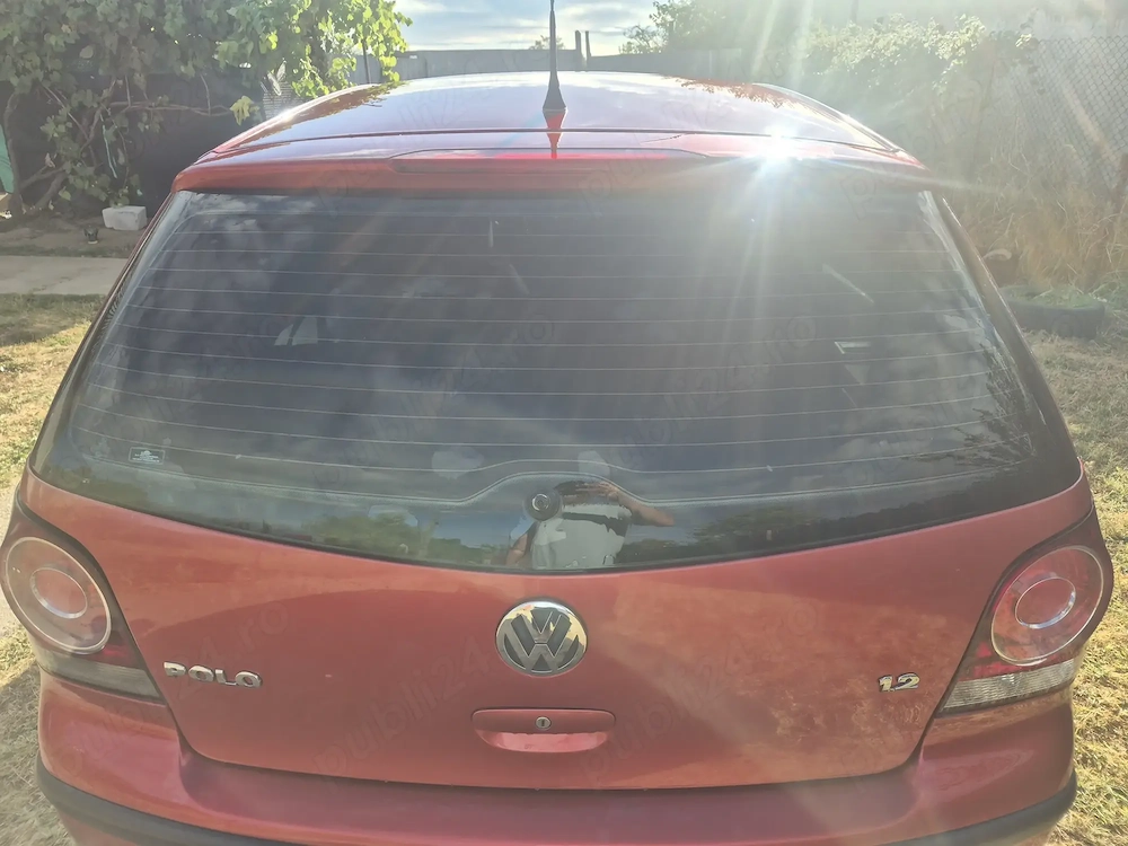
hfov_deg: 73.9
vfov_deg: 58.9
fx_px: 749
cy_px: 423
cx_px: 564
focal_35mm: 23
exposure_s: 1/1080
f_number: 1.8
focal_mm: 5.4
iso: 25
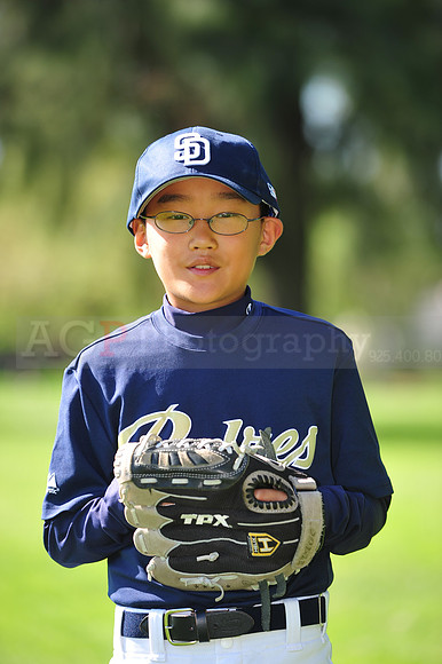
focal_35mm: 200
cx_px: 221
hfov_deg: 6.9
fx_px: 3687
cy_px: 332
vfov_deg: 10.3
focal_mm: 200
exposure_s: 1/400
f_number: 4.5
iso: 200
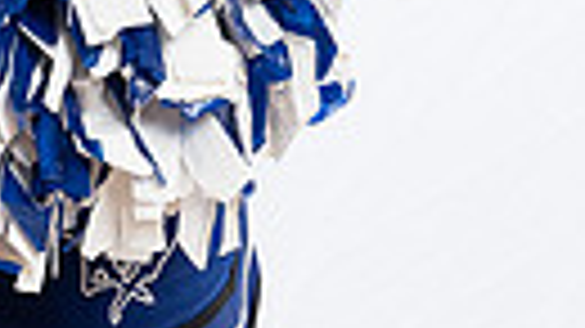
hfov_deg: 6.7
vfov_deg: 3.7
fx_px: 4946
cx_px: -124
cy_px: -607
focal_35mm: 319
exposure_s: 1/250
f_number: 9
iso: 1250
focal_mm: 57
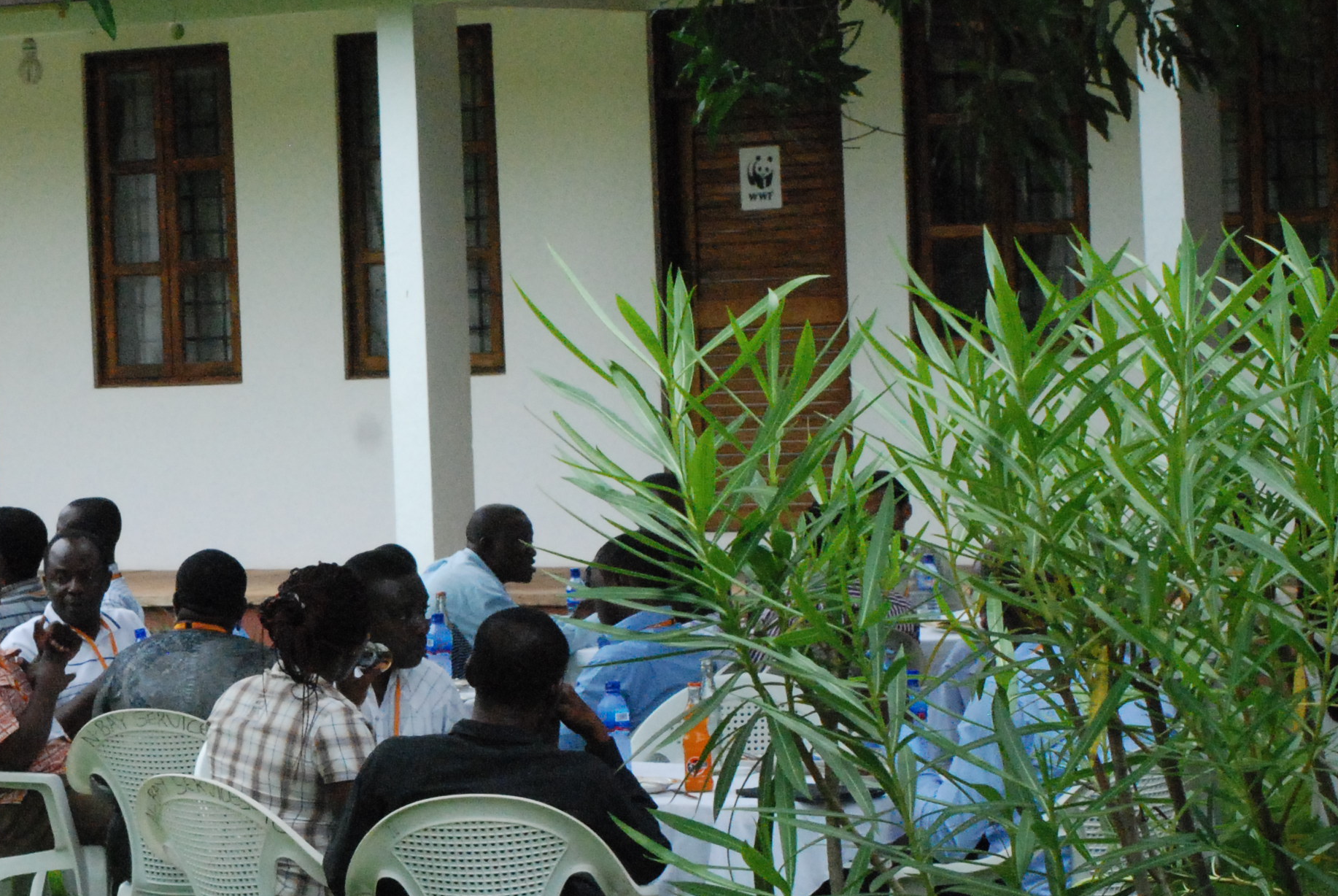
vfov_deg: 9.1
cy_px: 489
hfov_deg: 13.4
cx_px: 134
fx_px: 5656
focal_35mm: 152
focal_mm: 48
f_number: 11
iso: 1600
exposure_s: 1/500
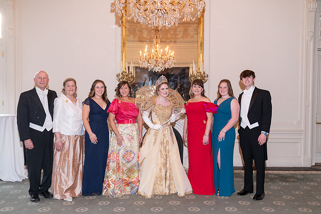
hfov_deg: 59.0
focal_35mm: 32
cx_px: 160
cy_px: 107
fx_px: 283
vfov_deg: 41.4
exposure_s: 1/60
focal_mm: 31
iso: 800
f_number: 4.5
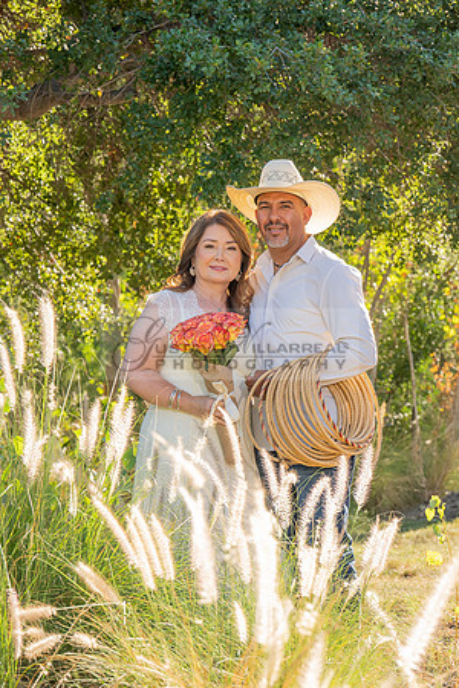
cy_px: 423
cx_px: 157
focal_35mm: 137
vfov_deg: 15.0
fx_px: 2612
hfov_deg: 10.0
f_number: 5.6
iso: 200
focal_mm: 74
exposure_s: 1/200
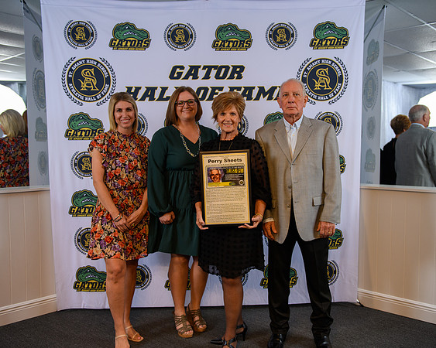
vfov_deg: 40.8
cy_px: 174
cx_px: 229
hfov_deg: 49.9
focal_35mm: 36
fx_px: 469
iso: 320
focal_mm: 31
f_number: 3.5
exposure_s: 1/200
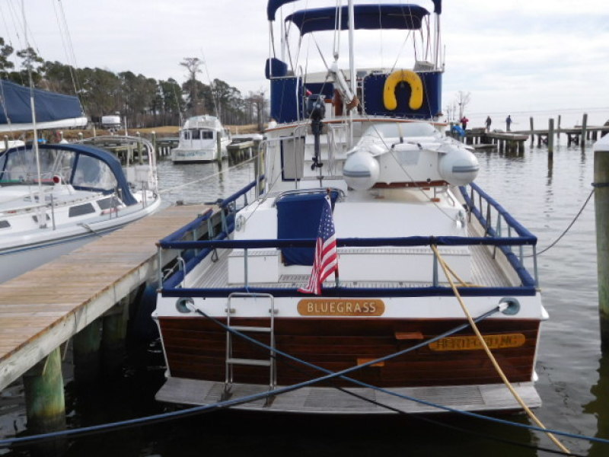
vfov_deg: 40.7
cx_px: 304
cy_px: 228
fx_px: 616
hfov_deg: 52.6
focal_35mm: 35
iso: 125
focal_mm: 6.2
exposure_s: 1/800
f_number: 3.8
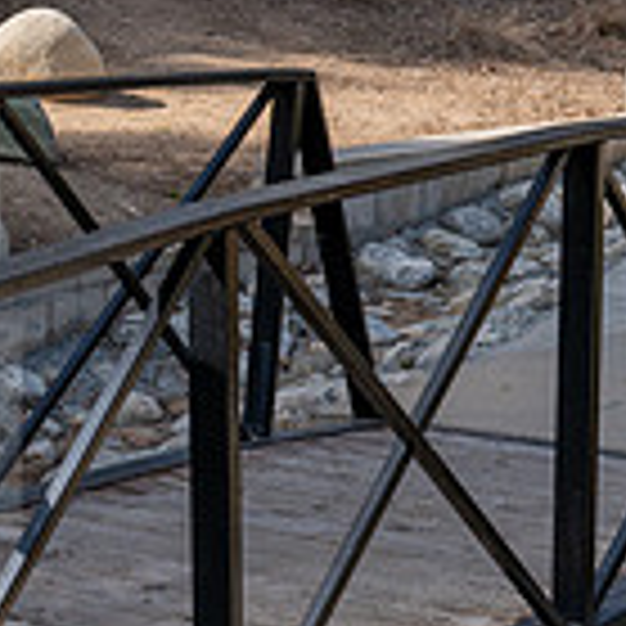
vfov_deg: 12.7
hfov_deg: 11.6
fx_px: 2803
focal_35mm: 137
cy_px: 191
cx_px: -565
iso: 200
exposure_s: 1/250
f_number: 8
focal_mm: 28
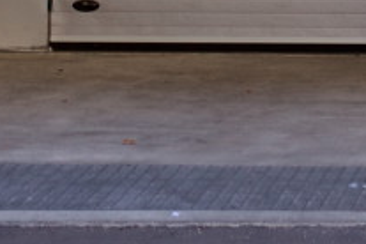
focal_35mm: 309
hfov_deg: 6.6
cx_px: 575
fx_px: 3141
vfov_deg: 4.3
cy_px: -411
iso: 200
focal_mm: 50
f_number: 5
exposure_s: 1/80
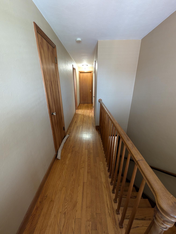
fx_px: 81
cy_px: 117
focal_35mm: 12
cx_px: 88
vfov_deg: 110.5
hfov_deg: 94.6
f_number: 1.7
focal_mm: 2.02
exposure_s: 1/24
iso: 249
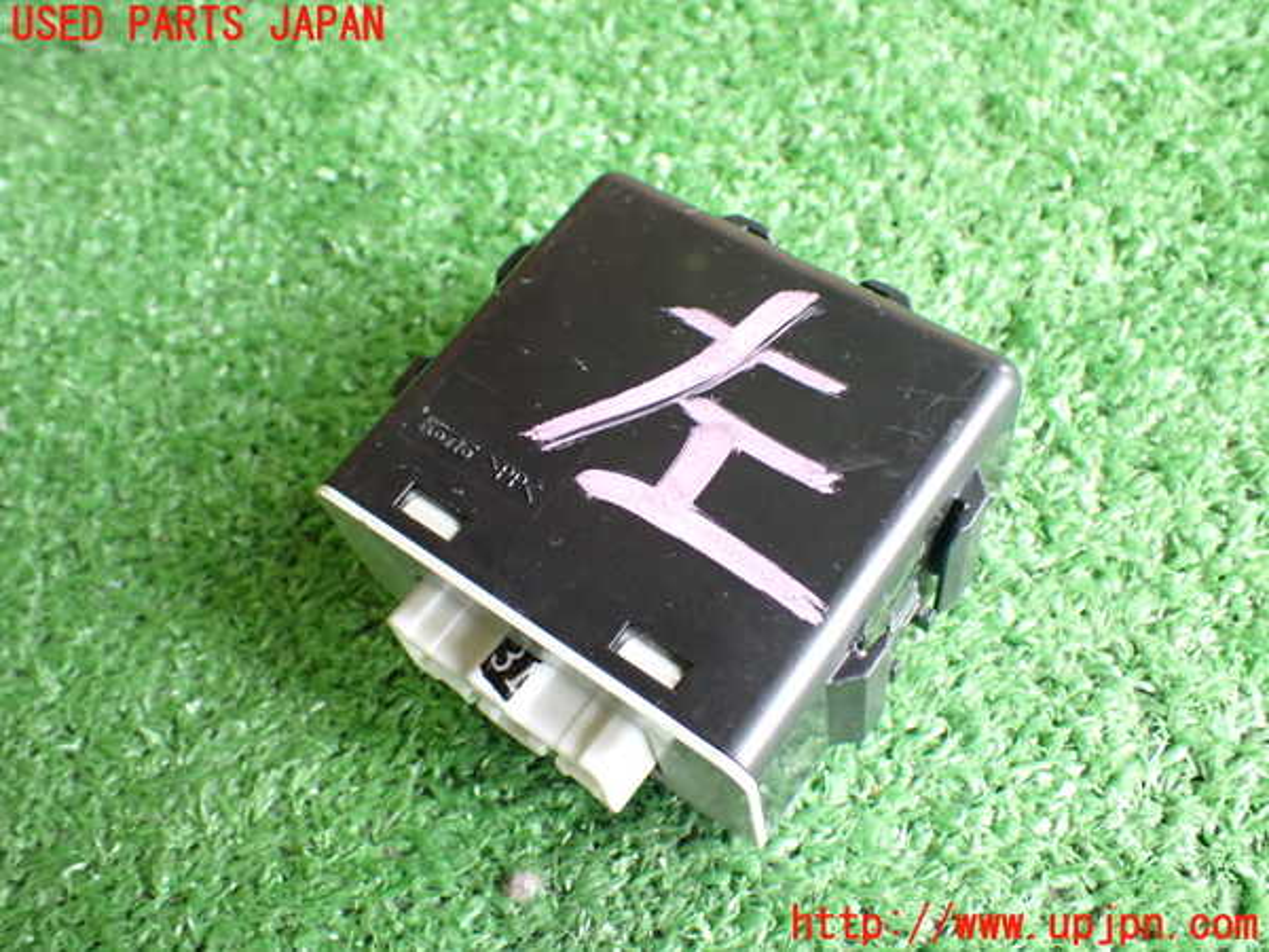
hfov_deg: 51.4
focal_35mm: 36
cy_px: 476
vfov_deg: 39.7
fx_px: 1320
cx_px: 634
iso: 1000
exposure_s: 1/40
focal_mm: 6.37
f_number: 2.5
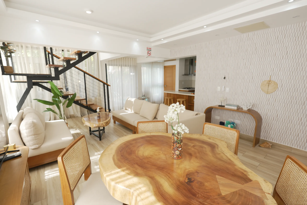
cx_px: 154
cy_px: 102
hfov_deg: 95.0
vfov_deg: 72.1
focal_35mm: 16
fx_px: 141
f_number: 2.8
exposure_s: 1/125
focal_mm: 11
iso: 125
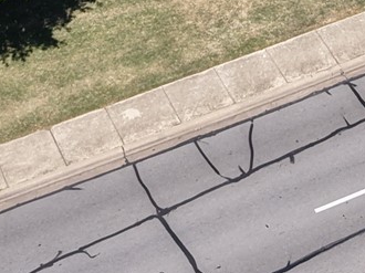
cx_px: 142
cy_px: -552
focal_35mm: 149
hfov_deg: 13.3
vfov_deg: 8.4
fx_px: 1570
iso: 100
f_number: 1.8
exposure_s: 1/3200
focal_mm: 8.67
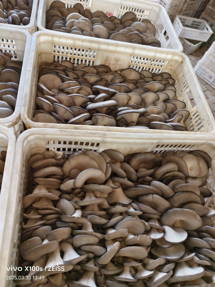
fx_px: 191
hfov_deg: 58.9
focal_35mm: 23
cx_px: 108
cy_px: 144
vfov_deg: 73.9
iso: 71
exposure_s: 1/139
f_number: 1.57
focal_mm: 5.6
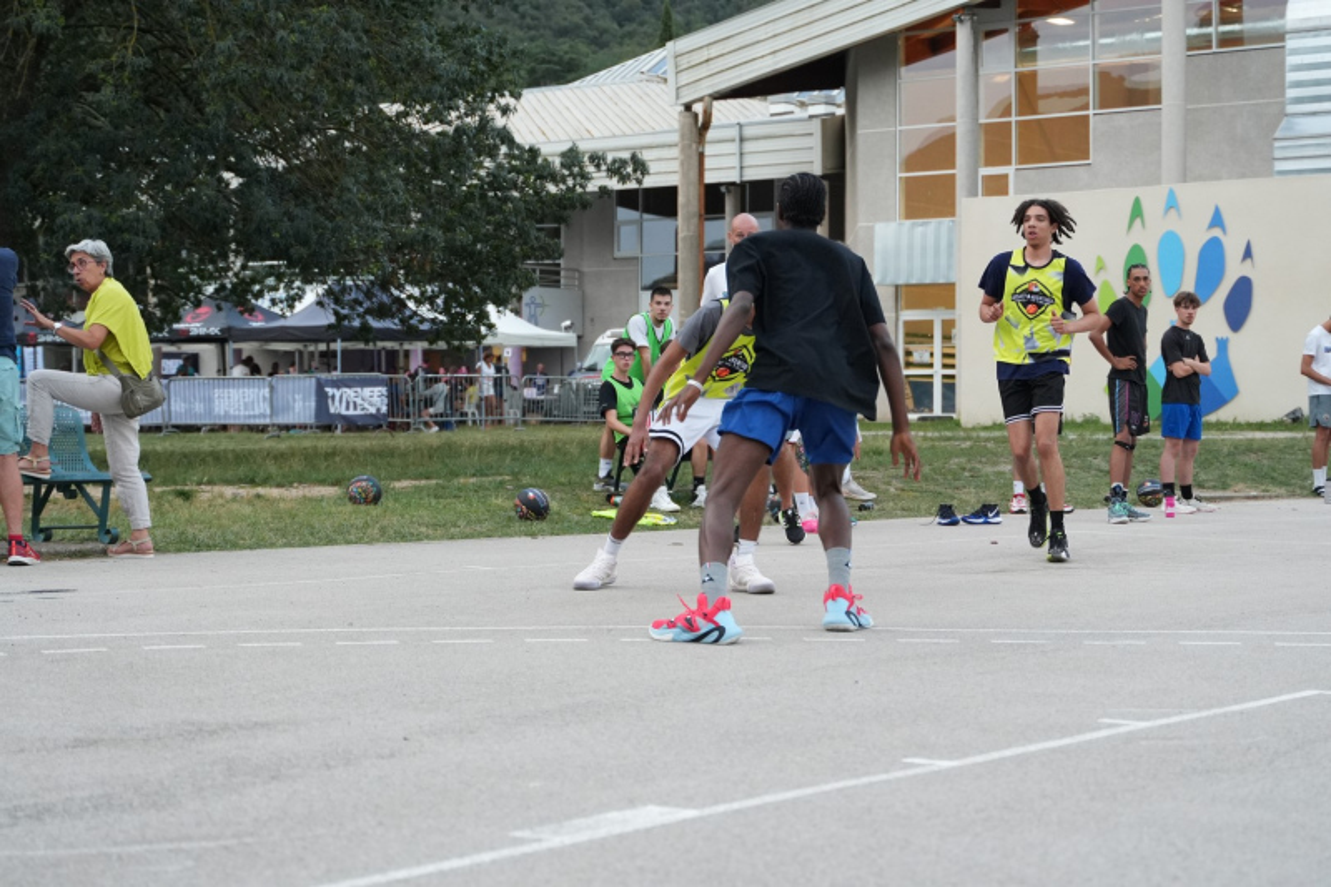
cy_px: 444
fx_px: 2440
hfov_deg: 30.5
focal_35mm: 66
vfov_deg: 20.6
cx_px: 666
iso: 1600
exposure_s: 1/640
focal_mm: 44
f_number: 2.8
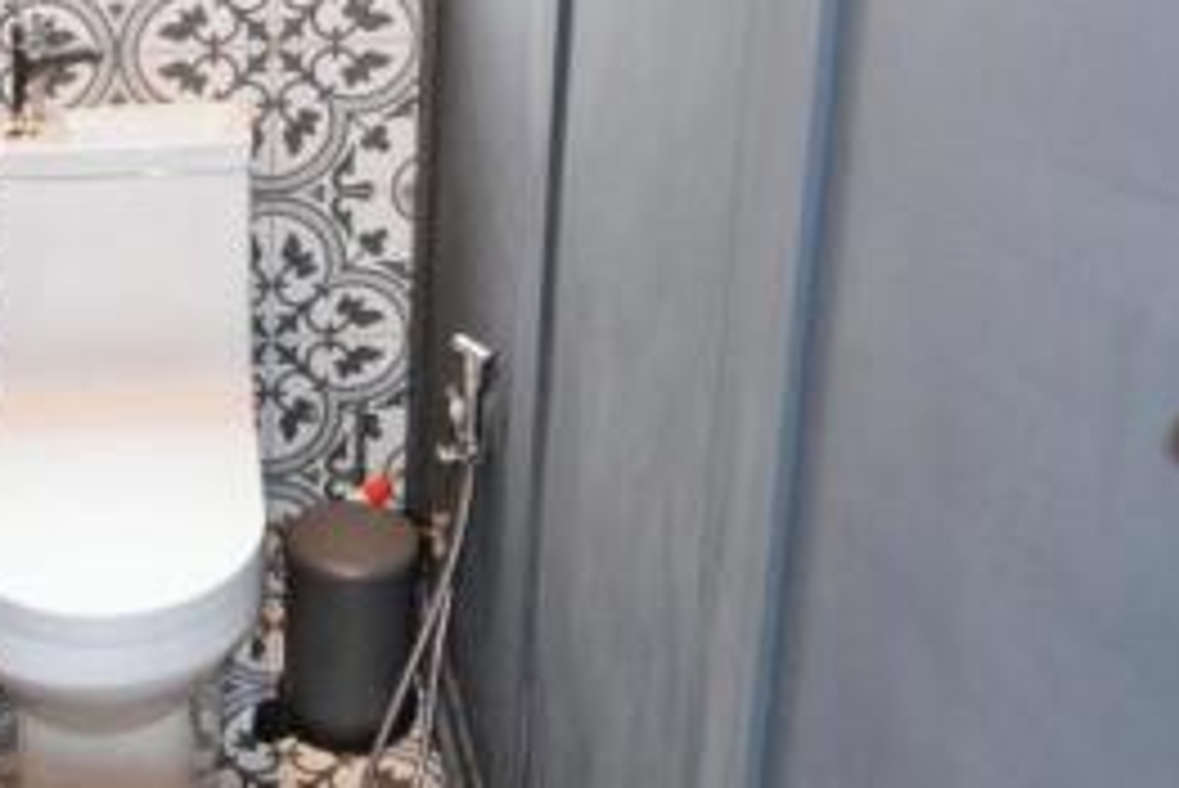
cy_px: 223
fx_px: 1352
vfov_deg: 32.0
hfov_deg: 43.6
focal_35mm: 41
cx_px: 151
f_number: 2.8
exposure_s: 1/60
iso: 1250
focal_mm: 11
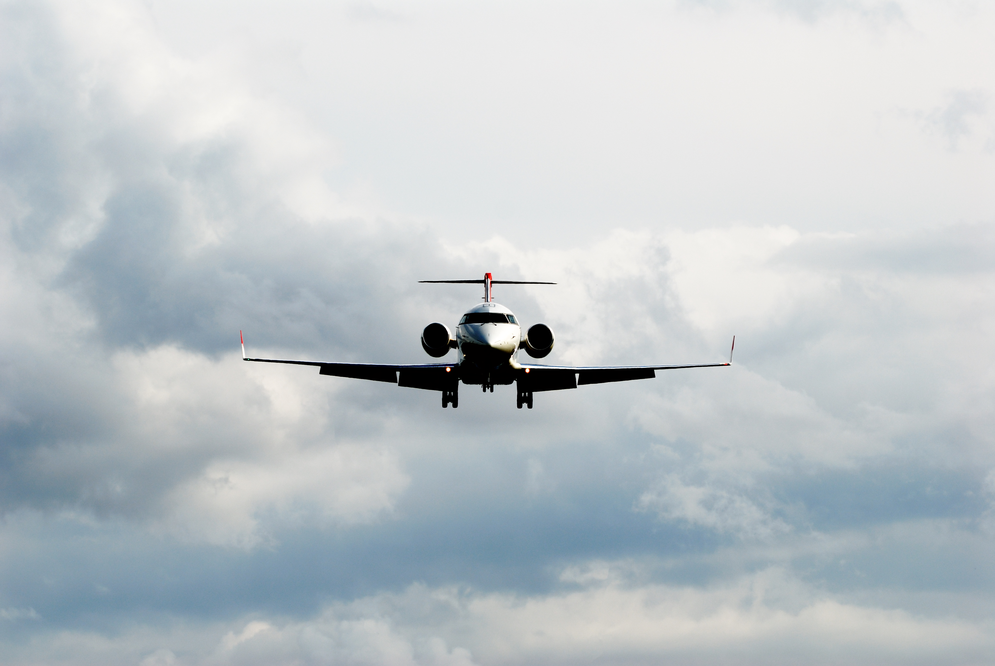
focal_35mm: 300
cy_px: 333
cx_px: 498
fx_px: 8302
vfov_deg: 4.6
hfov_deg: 6.9
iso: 100
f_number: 5.6
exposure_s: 1/500
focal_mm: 200
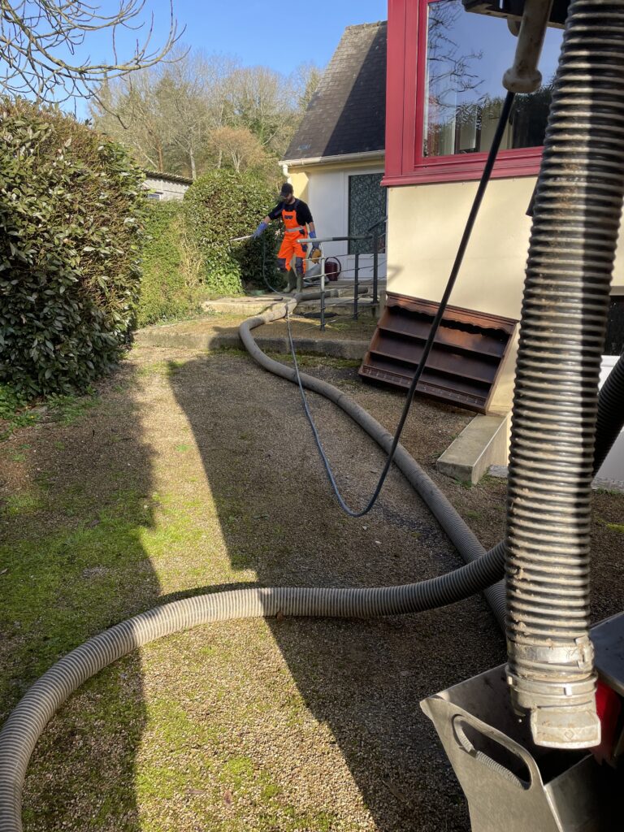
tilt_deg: -14.3
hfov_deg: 53.1
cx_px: 312
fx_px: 625
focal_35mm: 26
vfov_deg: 67.3
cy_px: 416
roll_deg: +1.0
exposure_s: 1/903
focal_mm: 4.2
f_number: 1.6
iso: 32
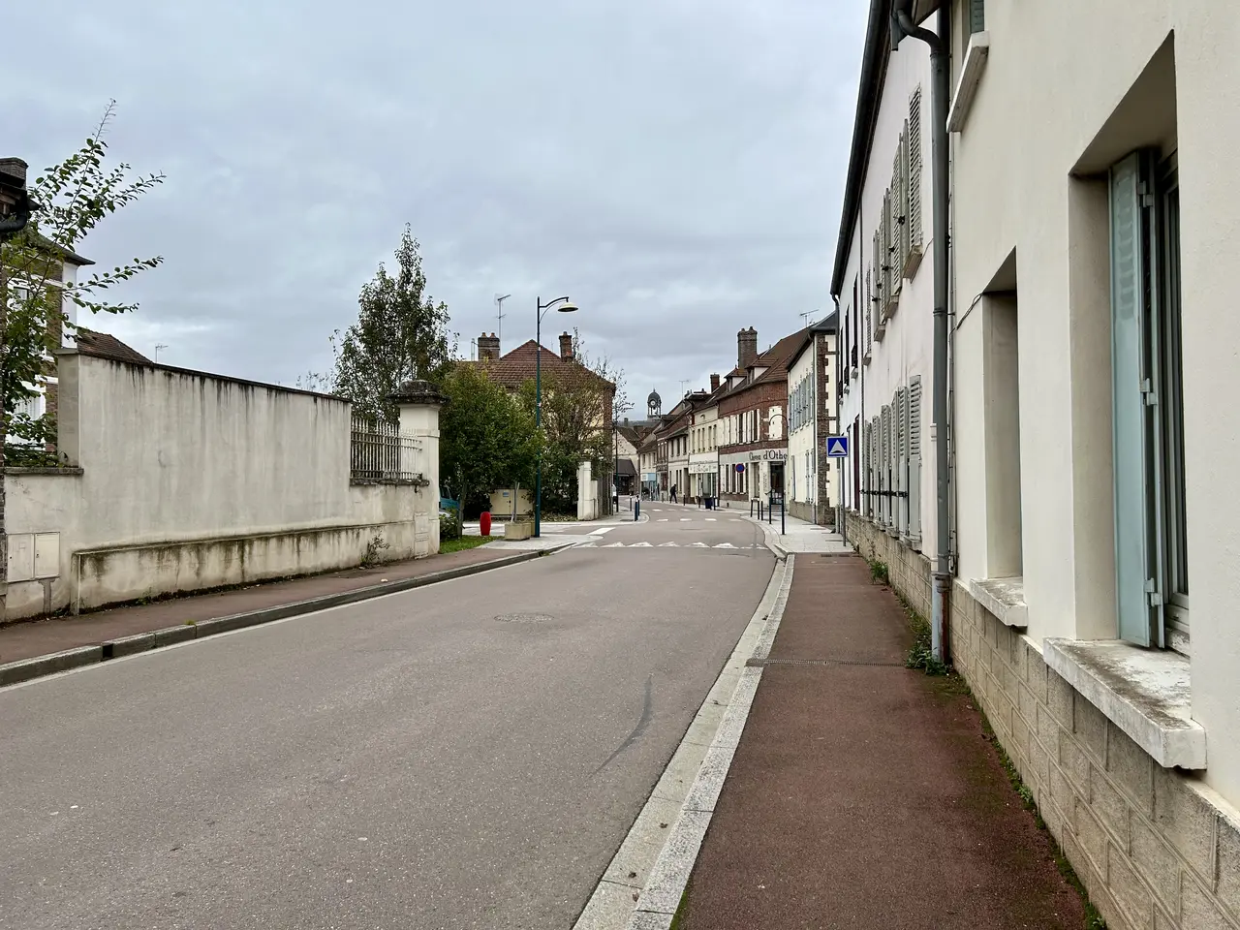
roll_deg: +0.0
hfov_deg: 67.3
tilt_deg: +1.5
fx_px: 931
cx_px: 620
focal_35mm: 26
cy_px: 465
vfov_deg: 53.1
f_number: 1.5
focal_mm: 5.7
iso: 50
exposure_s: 1/1698
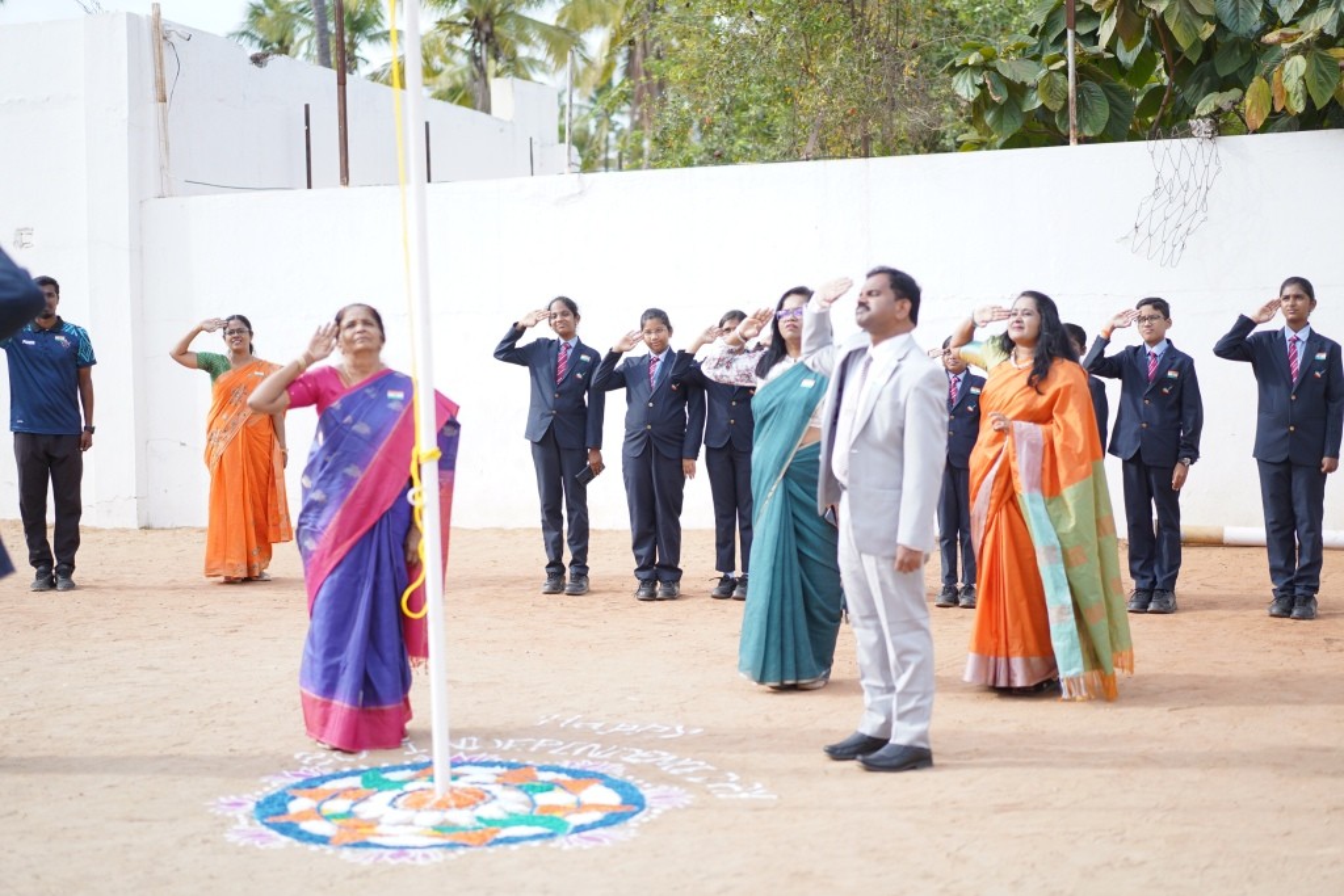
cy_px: 448
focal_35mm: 55
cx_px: 672
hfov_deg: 36.2
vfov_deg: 24.6
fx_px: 2053
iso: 160
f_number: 1.8
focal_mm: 55
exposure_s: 1/1600
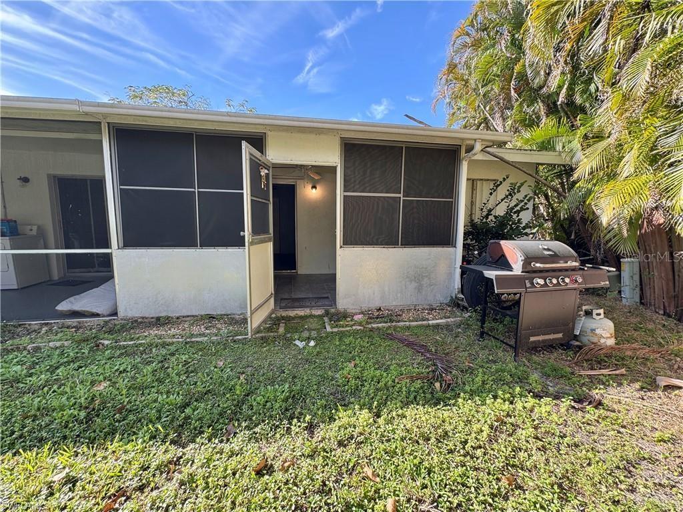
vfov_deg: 85.7
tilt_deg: -7.6
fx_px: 276
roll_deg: -1.1
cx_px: 342
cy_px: 256
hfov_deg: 102.1
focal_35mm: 14
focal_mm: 2.22
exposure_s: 1/147
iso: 40
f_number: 2.2
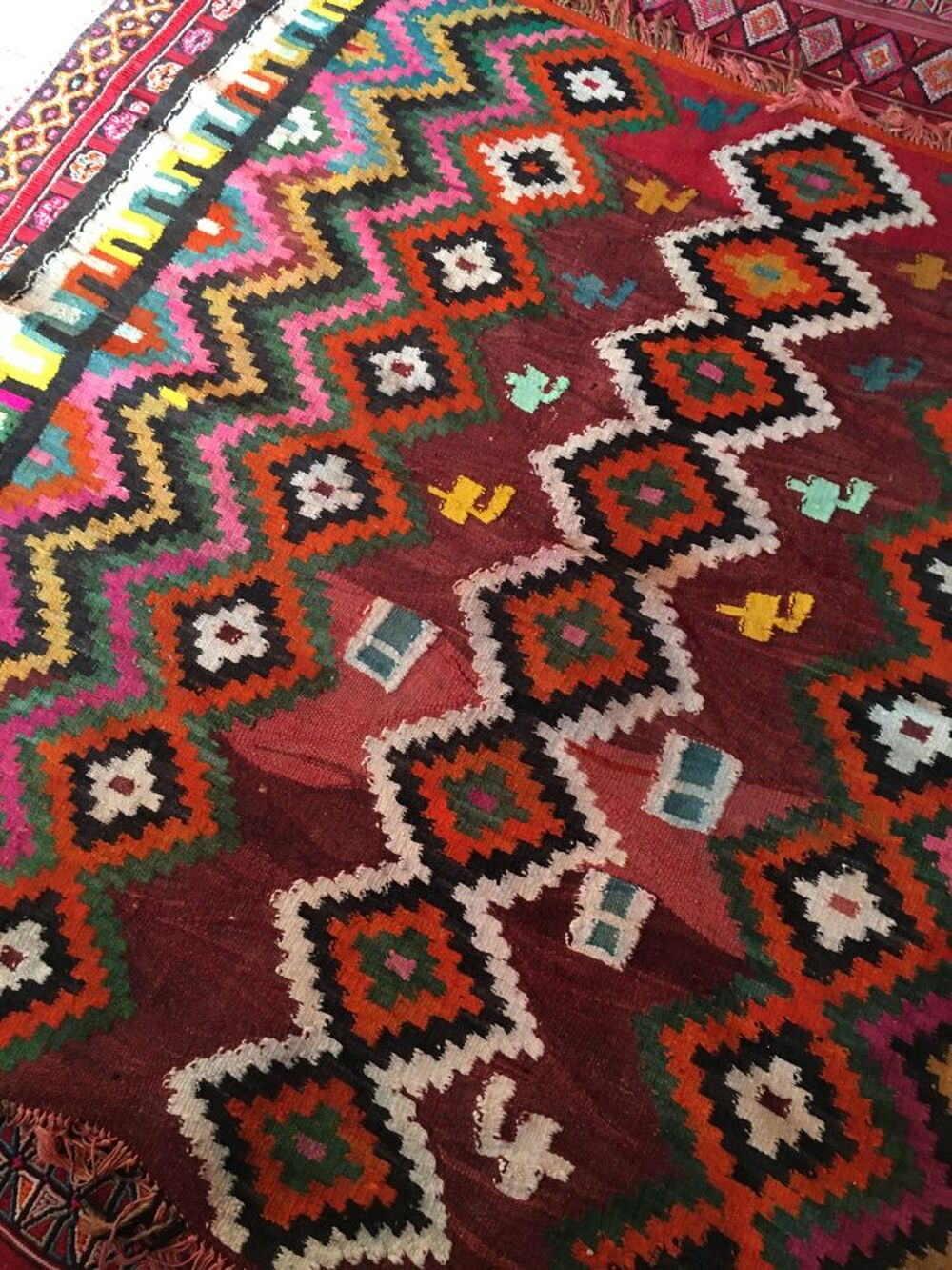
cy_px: 635
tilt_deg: -66.0
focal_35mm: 29
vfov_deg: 61.7
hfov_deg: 48.2
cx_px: 476
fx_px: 1063
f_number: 2.2
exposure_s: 1/33
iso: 160
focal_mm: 4.15
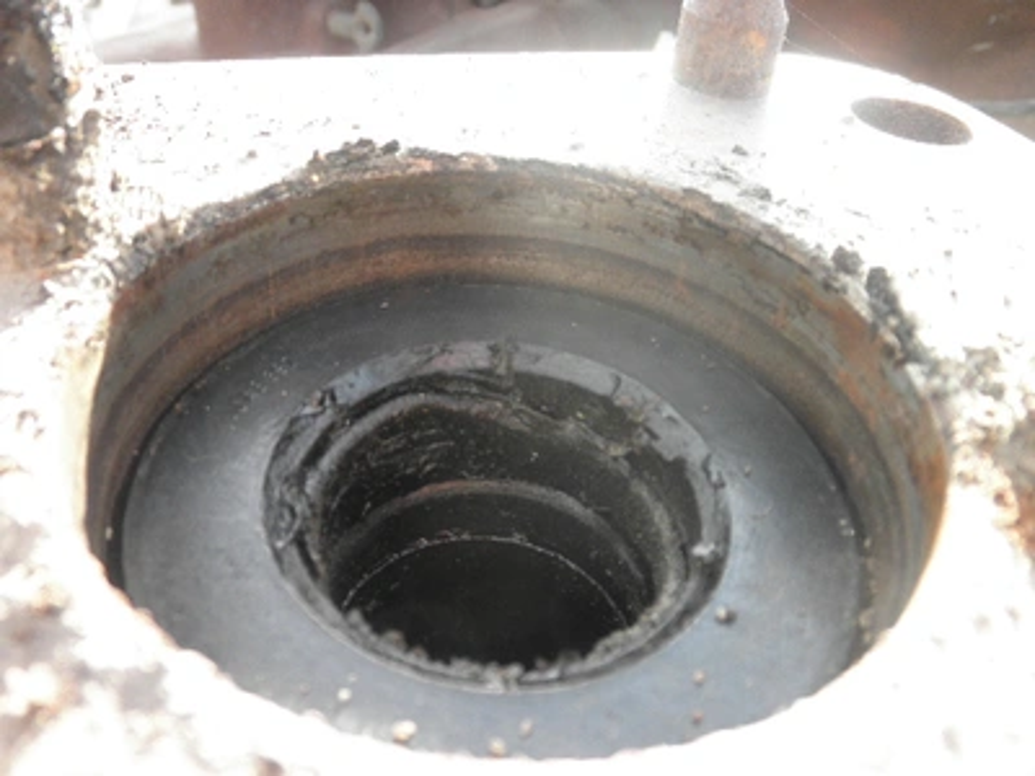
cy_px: 388
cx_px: 518
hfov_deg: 63.4
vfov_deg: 49.7
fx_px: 837
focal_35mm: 28
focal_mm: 5
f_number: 3
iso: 64
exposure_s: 1/40
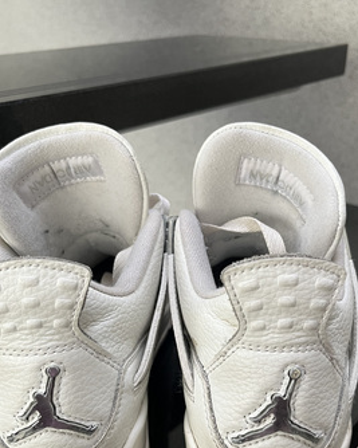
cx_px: 187
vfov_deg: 47.6
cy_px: 271
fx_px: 504
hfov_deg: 39.1
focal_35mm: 38
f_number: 1.6
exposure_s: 1/90
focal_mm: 5.1
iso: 125
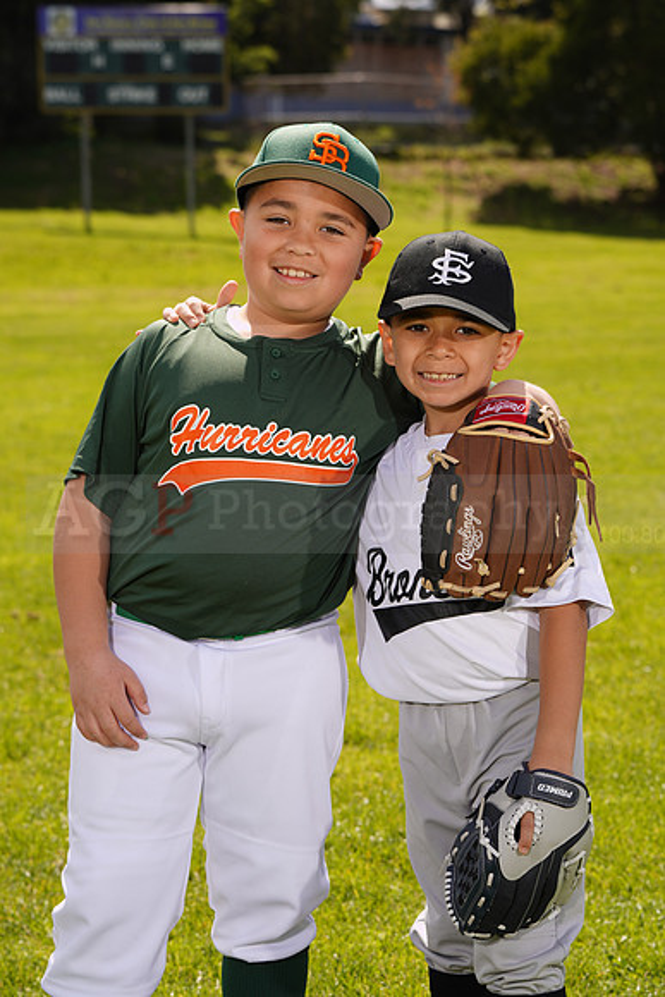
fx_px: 2769
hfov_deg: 13.7
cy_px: 498
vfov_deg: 20.4
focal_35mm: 100
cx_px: 332
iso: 80
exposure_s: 1/160
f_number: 9
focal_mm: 100
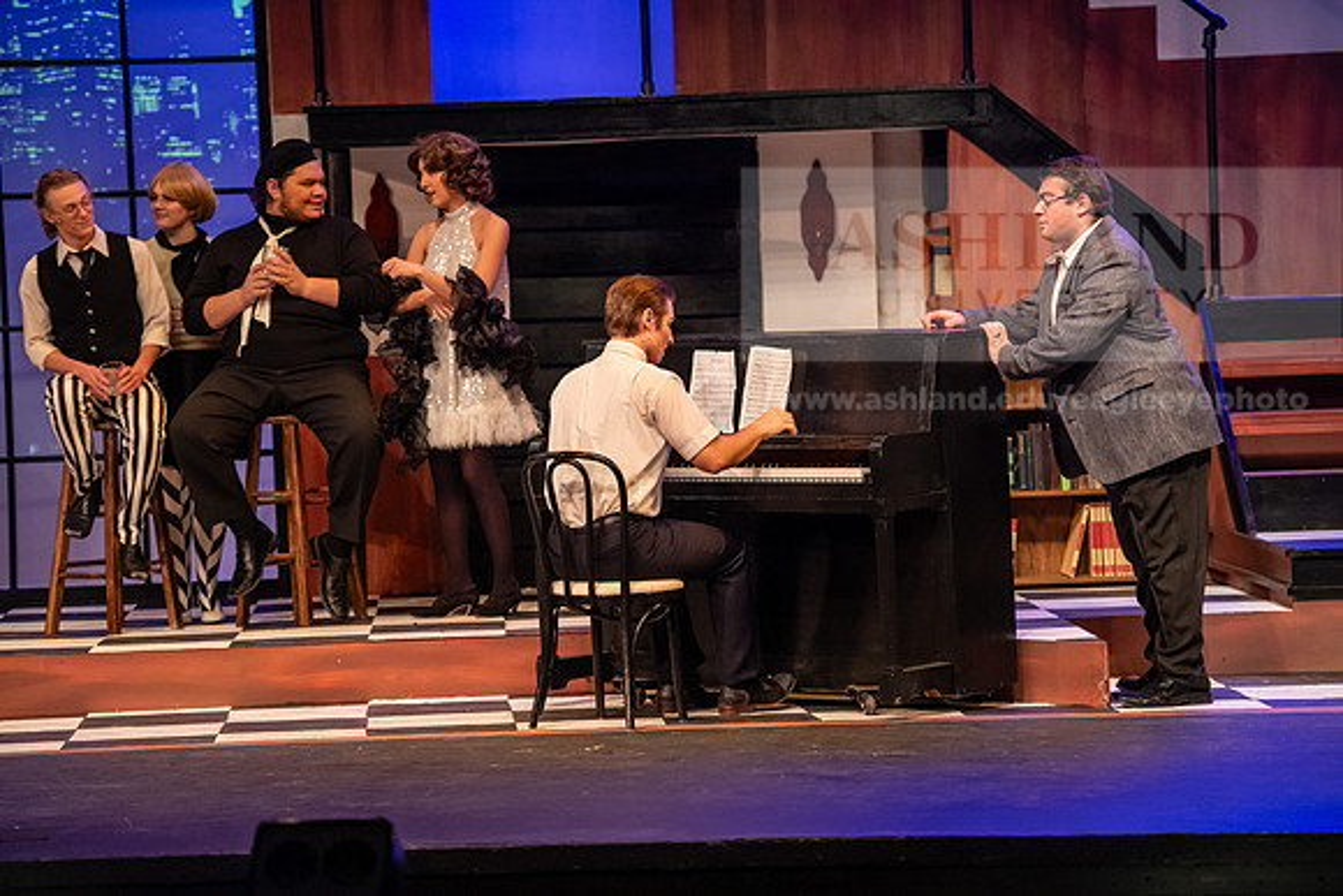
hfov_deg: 15.2
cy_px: 448
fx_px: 5037
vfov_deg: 10.2
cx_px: 672
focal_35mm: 135
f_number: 3.2
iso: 3200
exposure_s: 1/200
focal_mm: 135
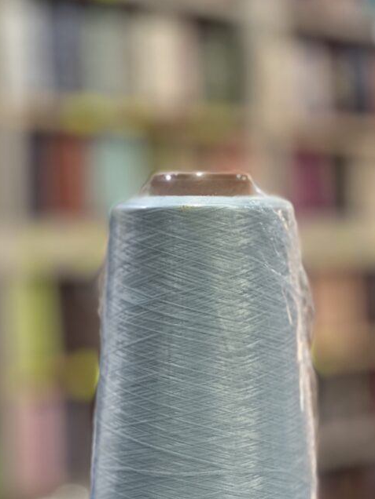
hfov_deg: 12.0
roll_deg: +0.5
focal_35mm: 124
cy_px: 350
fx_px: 1791
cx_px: 198
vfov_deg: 15.8
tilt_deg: -2.3
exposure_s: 1/33
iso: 125
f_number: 2.8
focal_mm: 9
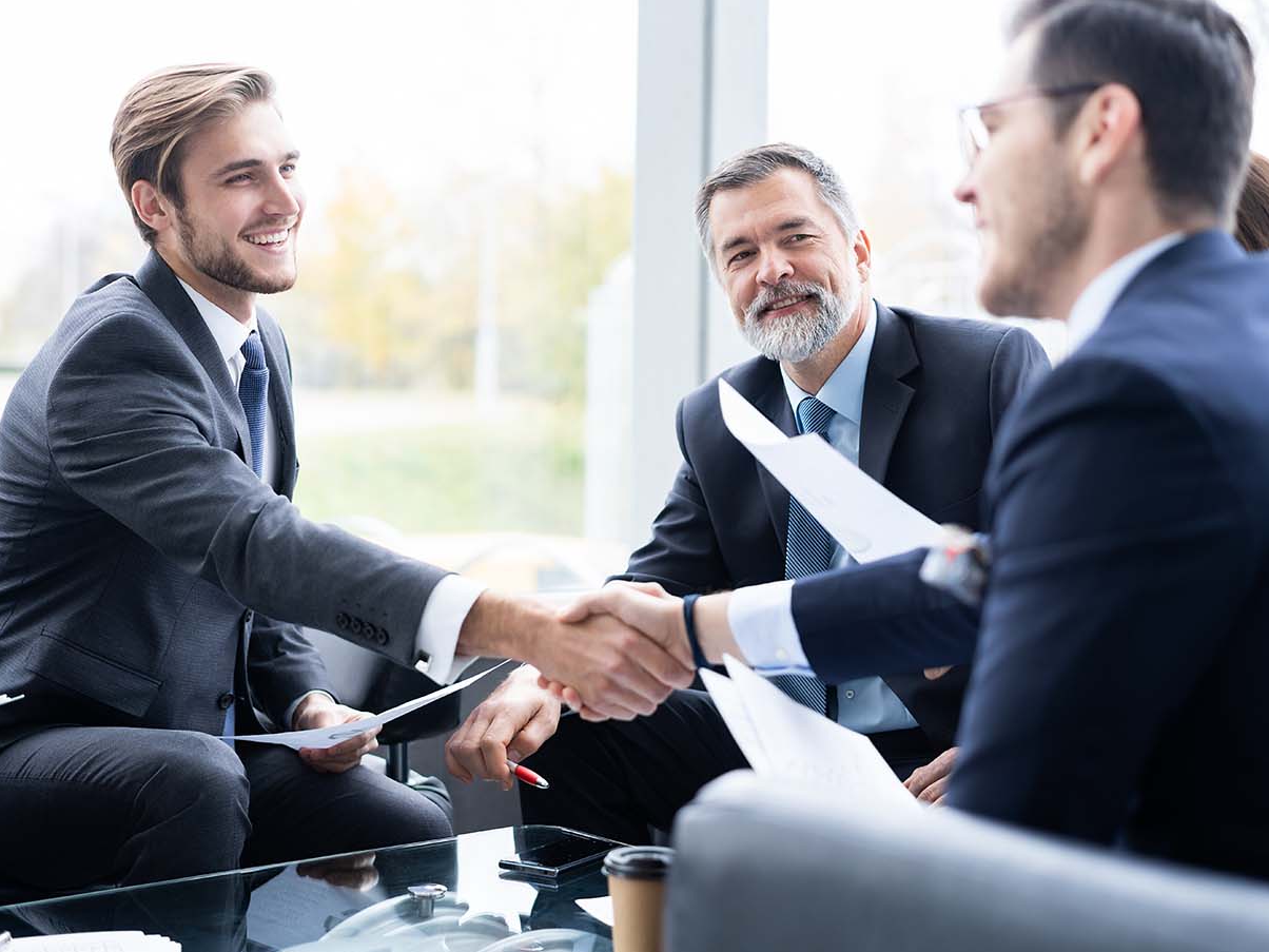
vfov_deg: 24.4
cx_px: 633
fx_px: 2200
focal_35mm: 60
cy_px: 478
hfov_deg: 32.2
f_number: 2.2
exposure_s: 1/100
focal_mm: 55
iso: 400
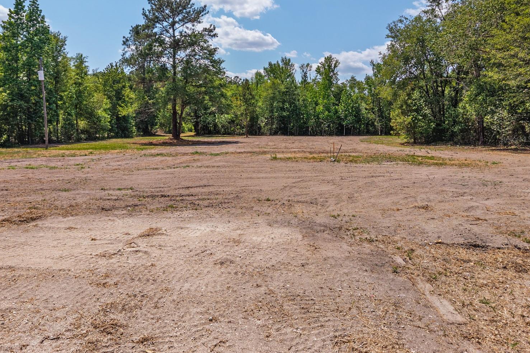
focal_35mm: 27
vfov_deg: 47.6
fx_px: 397
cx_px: 247
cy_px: 139
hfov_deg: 67.3
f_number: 1.8
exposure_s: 1/4000
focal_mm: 8.67
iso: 180
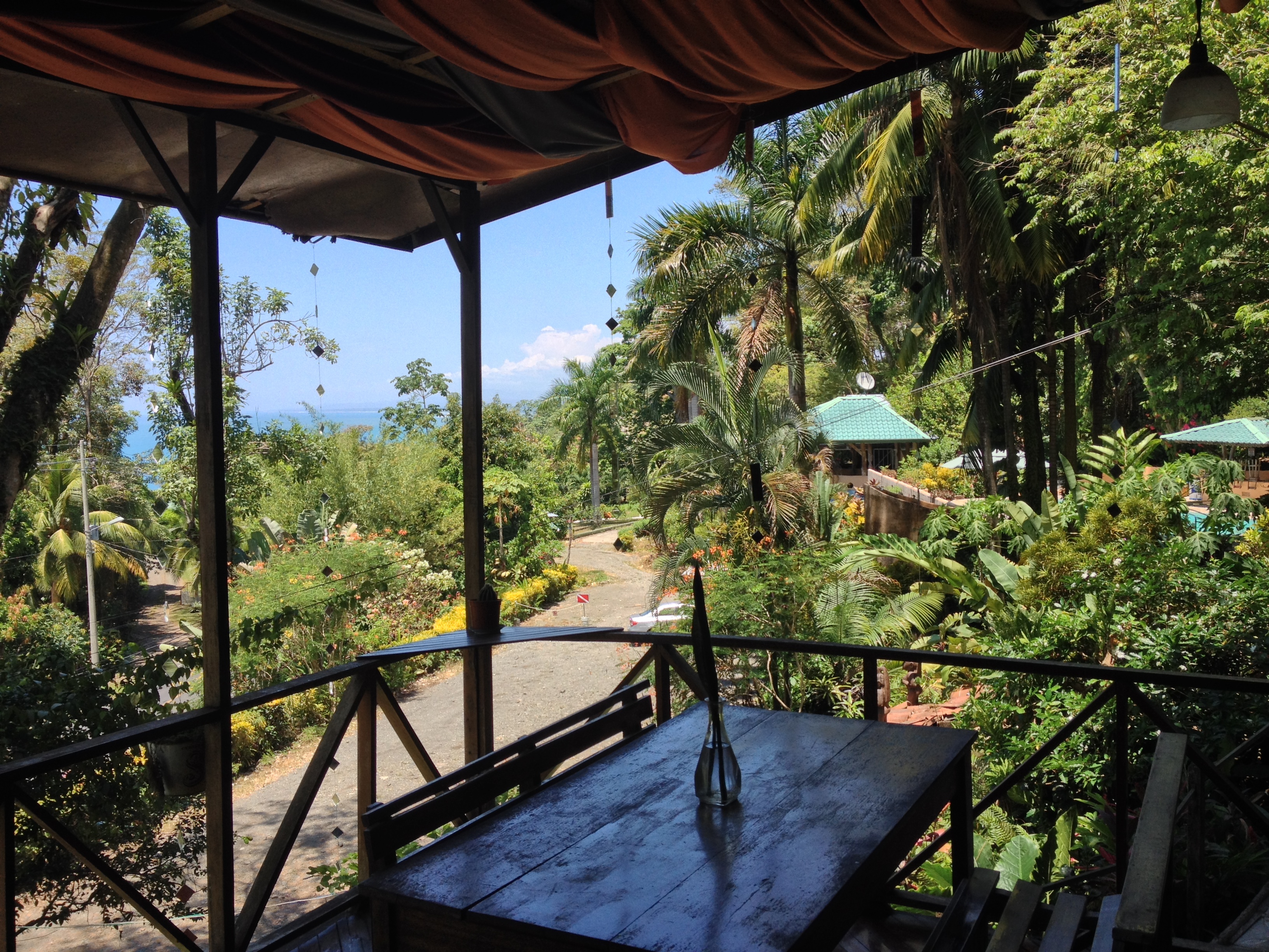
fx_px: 1283
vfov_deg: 40.7
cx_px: 634
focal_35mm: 35
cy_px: 476
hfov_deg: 52.6
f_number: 2.4
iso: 50
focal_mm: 4.28
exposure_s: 1/657
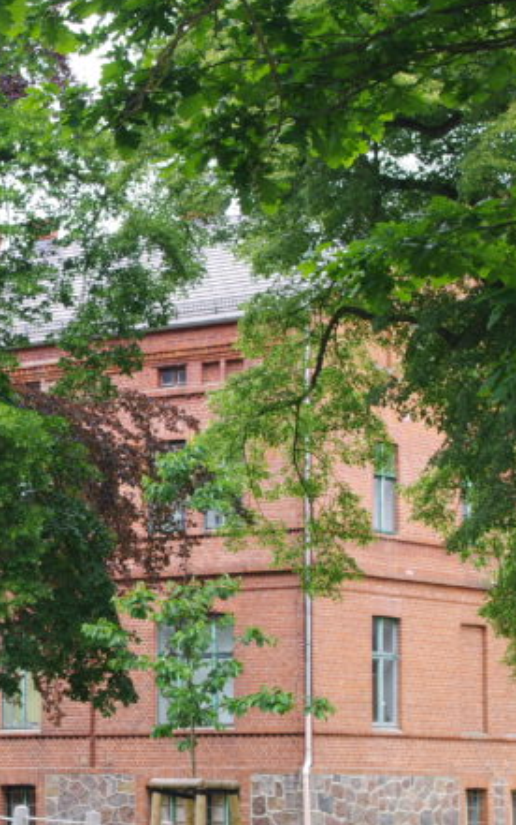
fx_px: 2765
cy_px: 598
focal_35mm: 123
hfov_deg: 10.5
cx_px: -122
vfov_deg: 16.9
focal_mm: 35
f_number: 8
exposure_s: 1/60
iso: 200
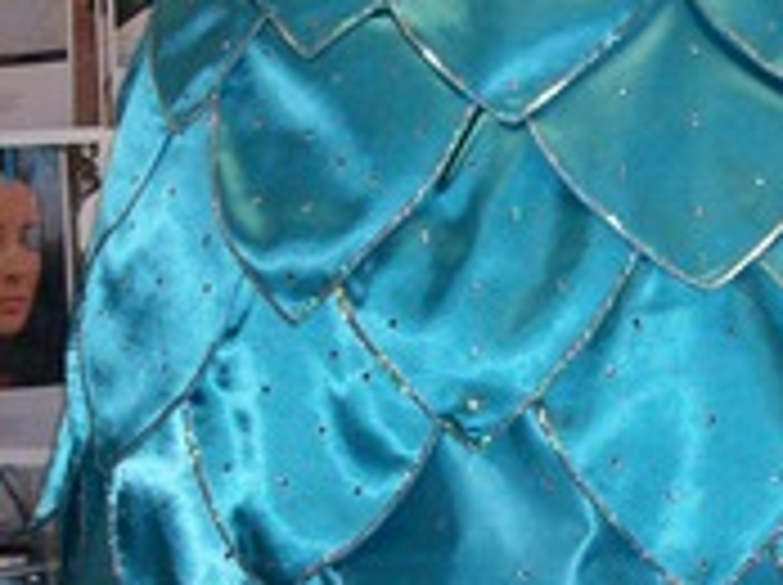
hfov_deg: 20.7
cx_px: 704
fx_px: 2101
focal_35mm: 93
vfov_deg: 15.8
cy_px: 216
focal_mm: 5.7
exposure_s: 1/60
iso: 160
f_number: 2.8
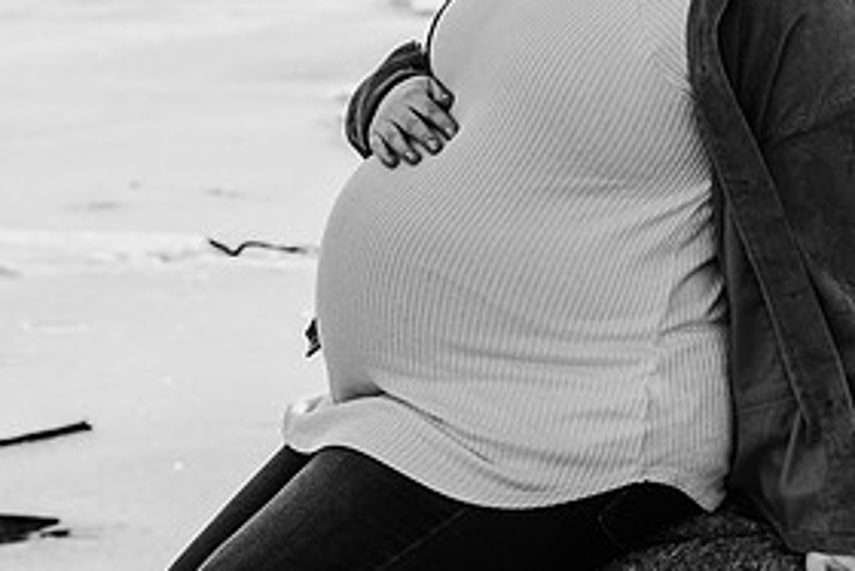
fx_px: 4063
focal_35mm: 171
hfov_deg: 12.0
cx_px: 546
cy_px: -118
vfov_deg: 8.0
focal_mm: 70
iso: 320
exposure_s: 1/500
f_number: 5.6
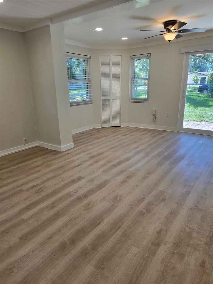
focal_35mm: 23
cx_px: 106
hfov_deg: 58.9
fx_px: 189
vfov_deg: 73.9
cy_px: 142
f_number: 1.7
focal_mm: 6.3
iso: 40
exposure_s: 1/120
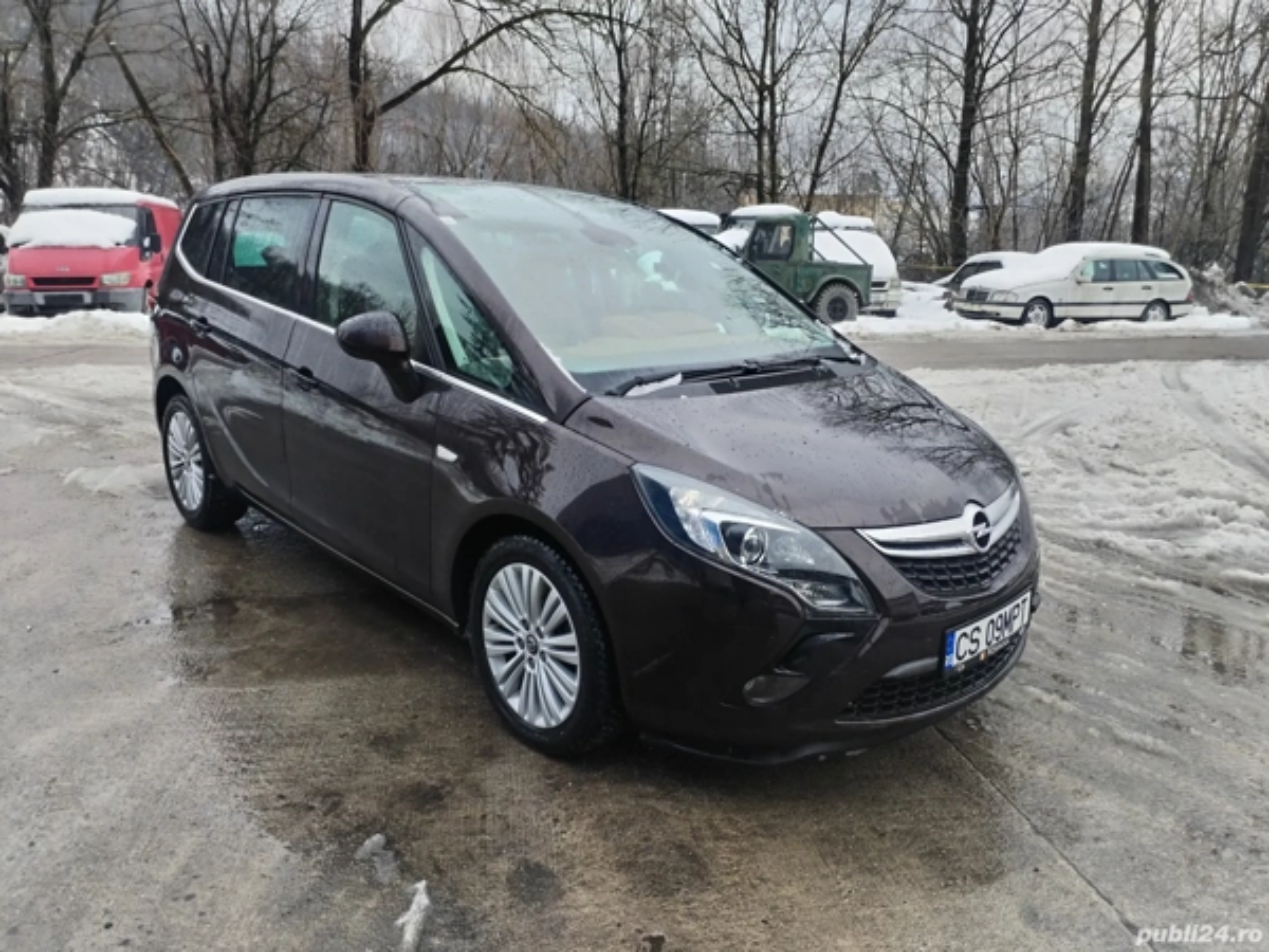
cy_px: 476
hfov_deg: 61.7
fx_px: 1063
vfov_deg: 48.2
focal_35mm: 29
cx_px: 634
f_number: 1.8
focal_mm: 4.75
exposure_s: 1/234
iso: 100
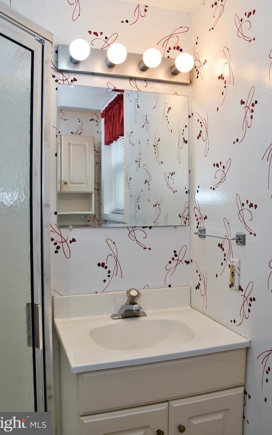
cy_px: 214
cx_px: 126
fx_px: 332
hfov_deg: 44.5
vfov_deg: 66.5
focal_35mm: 28
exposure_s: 1/125
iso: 200
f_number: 5.6
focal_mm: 18
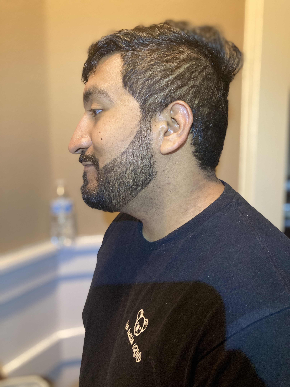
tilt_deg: -6.7
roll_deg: +1.5
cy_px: 194
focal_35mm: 28
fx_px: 313
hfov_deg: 49.7
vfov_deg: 63.4
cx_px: 145
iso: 400
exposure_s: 1/30
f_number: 1.8
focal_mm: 3.99
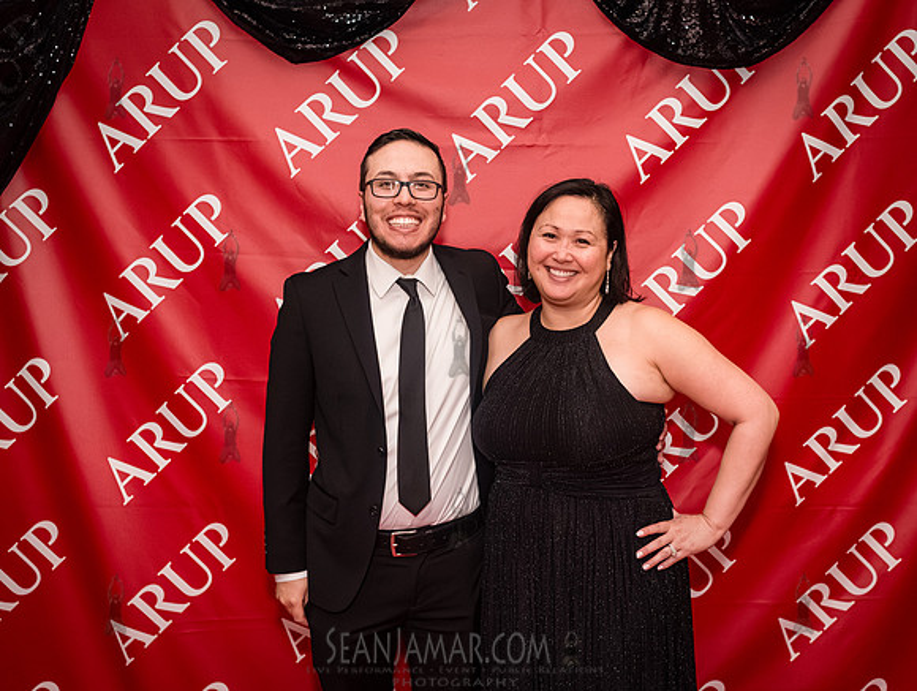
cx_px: 498
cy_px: 354
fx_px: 1121
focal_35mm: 42
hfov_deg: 44.5
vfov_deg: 34.3
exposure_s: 1/400
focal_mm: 35
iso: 8000
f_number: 5
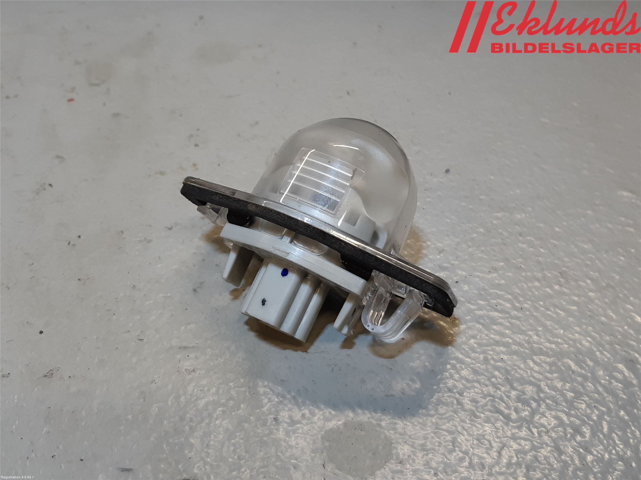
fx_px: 481
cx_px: 320
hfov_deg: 67.3
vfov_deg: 53.1
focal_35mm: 26
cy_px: 240
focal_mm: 3.93
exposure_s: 1/100
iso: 64
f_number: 1.7
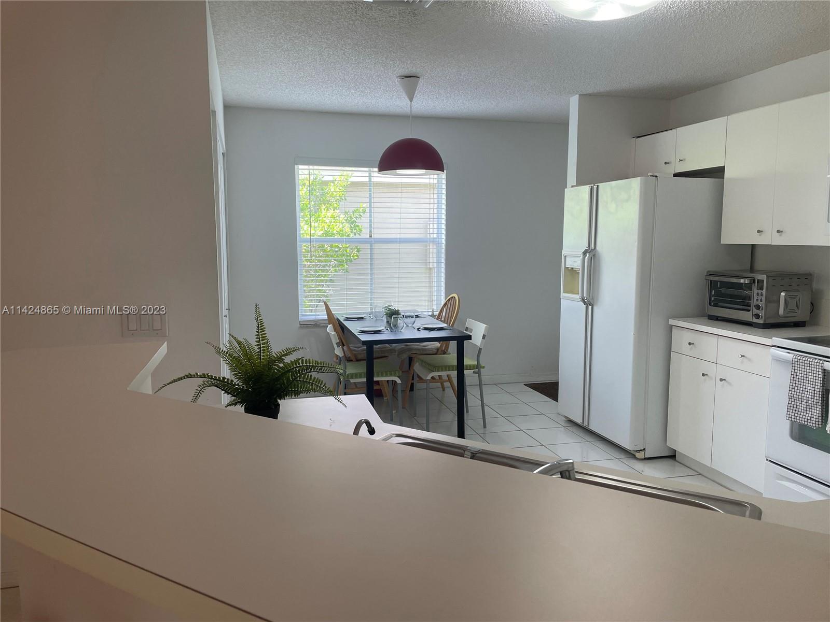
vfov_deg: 53.1
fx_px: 623
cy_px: 311
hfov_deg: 67.3
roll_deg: -0.3
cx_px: 415
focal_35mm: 26
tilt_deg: -6.8
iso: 64
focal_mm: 4.2
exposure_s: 1/120
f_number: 1.6
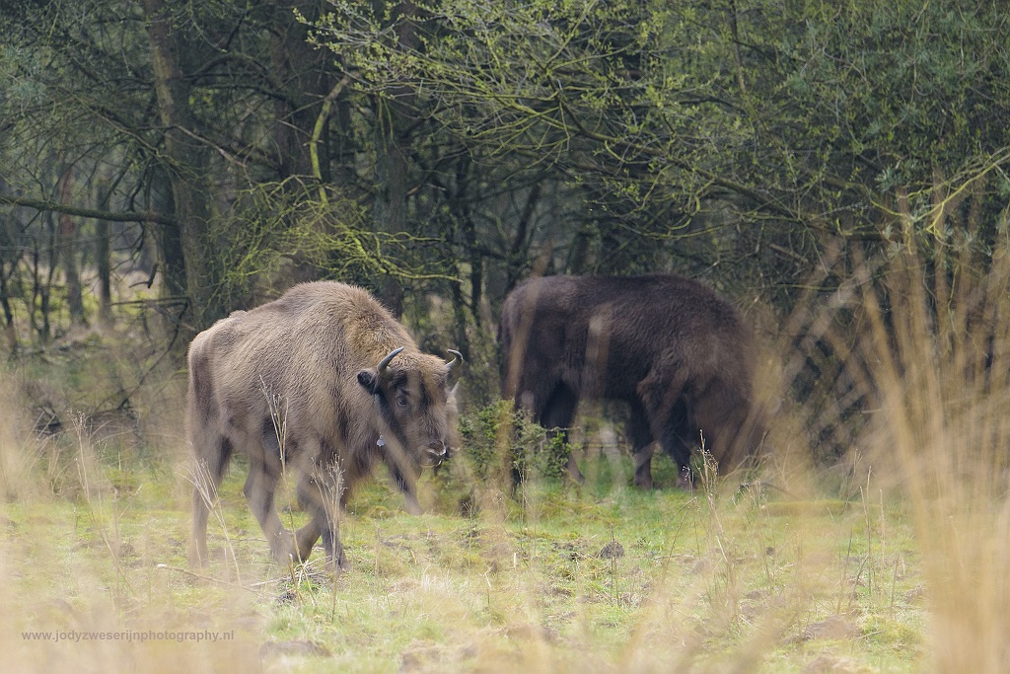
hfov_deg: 5.6
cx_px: 505
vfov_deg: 3.7
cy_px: 337
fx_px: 10381
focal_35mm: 370
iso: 1400
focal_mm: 370
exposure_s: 1/400
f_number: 8
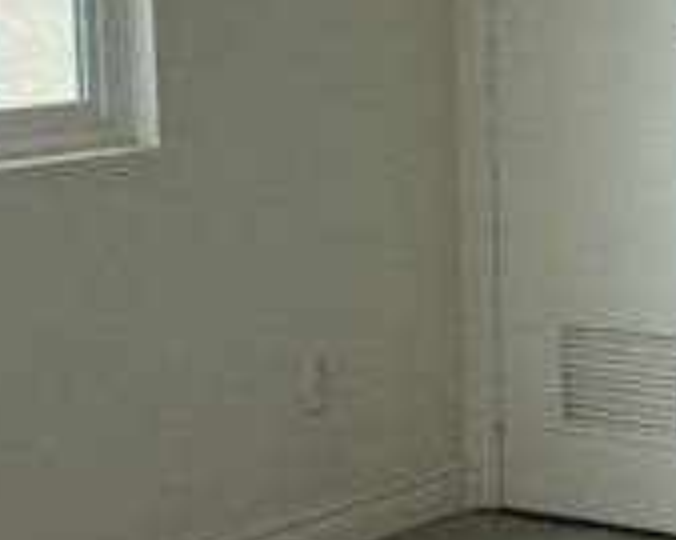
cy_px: 468
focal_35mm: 142
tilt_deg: -12.3
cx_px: 928
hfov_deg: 13.0
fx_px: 2839
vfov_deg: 10.8
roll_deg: -1.3
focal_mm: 6.76
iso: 200
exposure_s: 1/210
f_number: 1.78
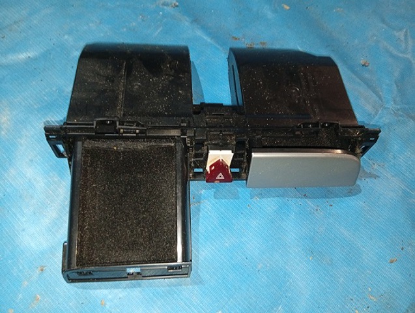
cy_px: 156
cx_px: 208
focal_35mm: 26
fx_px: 312
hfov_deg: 67.2
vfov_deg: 53.2
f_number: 1.8
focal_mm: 3.96
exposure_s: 1/20
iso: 674
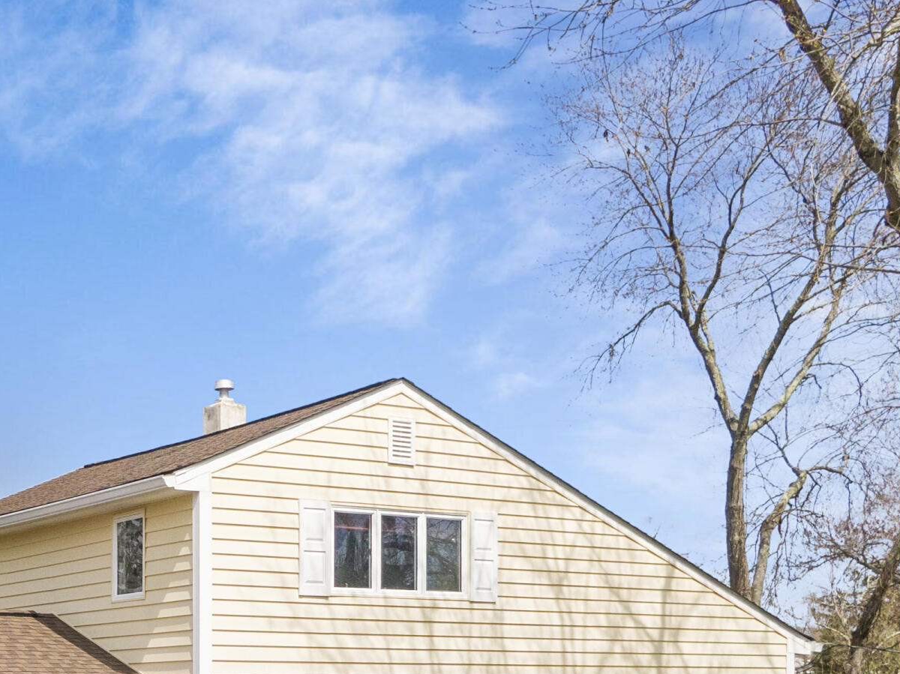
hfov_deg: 31.3
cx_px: 176
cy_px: 710
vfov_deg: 23.2
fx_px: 1559
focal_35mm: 60
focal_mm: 4.39
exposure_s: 1/120
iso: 100
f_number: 2.8
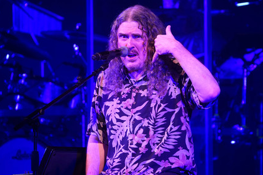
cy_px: 90
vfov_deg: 3.1
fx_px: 3285
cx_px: 137
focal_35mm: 450
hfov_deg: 4.6
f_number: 6.3
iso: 3200
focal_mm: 426
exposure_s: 1/500
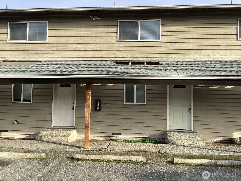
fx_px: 216
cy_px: 90
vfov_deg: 45.4
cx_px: 120
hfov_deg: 58.4
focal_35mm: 31
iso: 25
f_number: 2.4
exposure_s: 1/384
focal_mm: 3.3
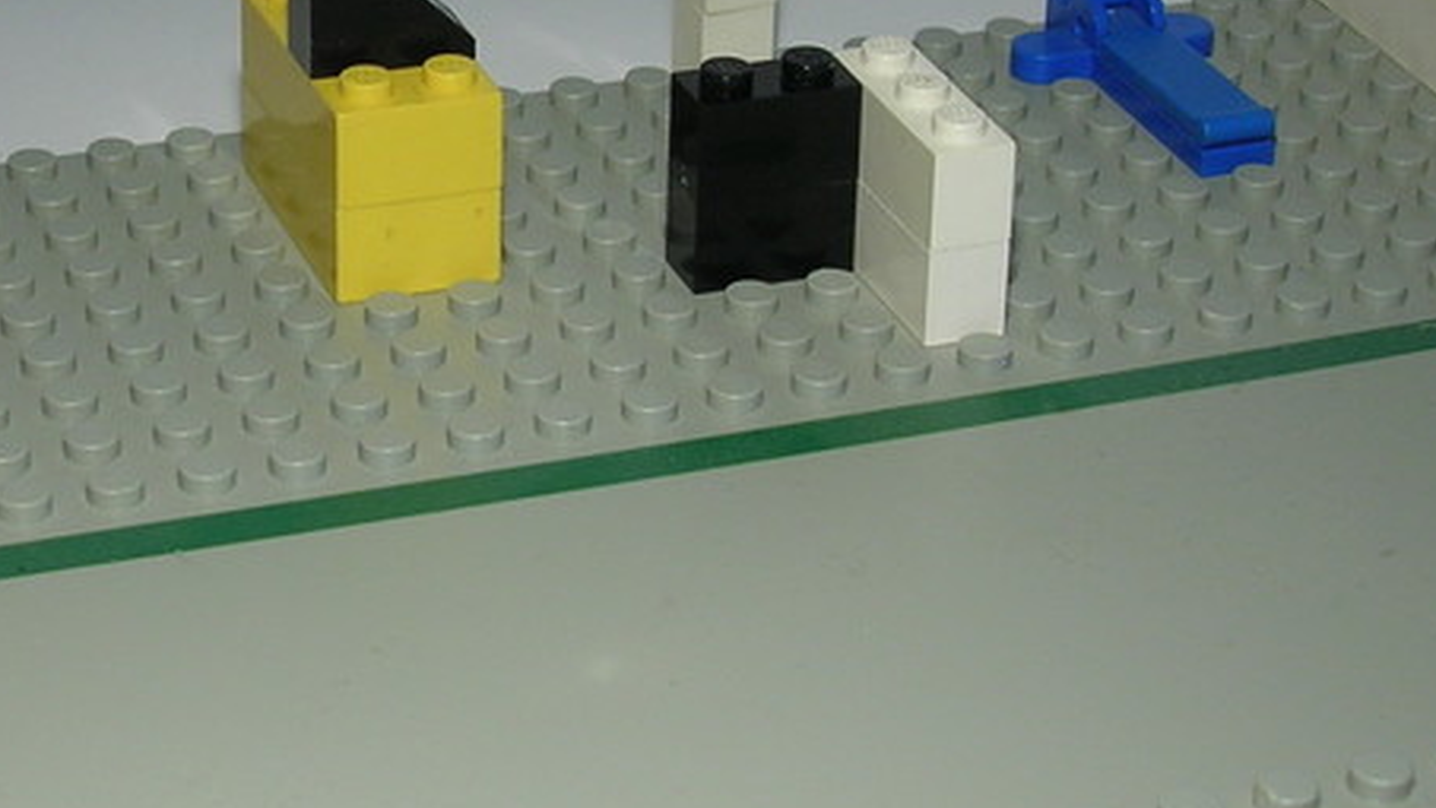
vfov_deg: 11.2
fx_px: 4113
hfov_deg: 19.7
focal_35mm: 108
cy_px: 239
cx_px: 422
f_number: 3.3
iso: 50
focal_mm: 8.4
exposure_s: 1/25.3
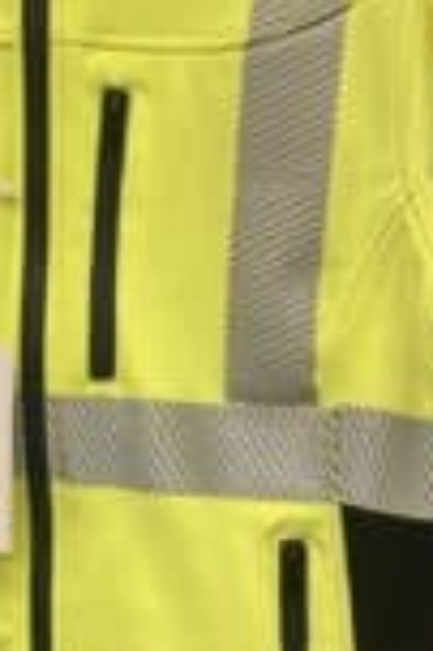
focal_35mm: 76
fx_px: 1374
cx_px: 13
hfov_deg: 17.5
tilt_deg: -5.1
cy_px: 323
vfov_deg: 26.7
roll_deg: -0.4
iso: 100
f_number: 1.8
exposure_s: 1/100
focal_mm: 4.25
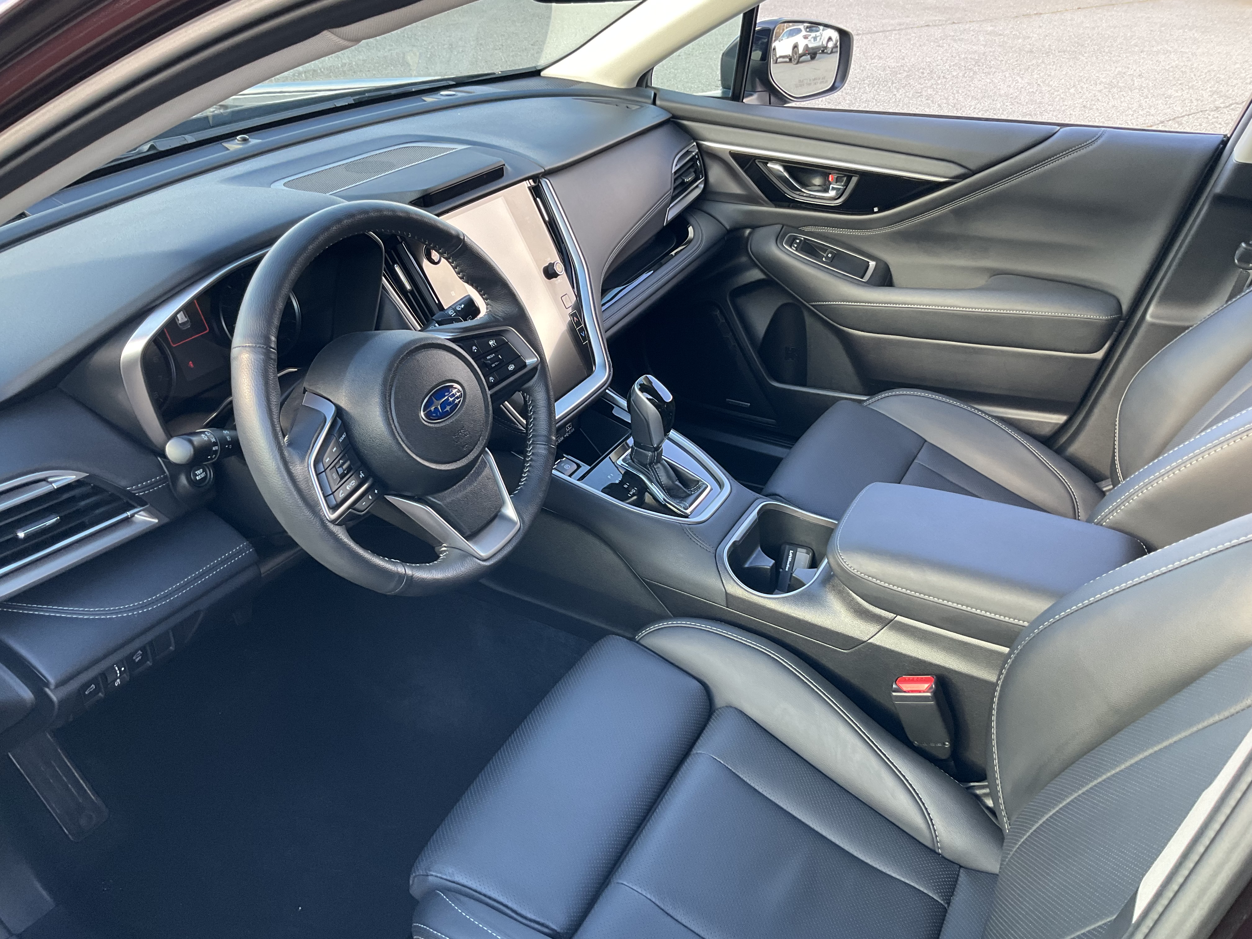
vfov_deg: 48.2
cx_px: 626
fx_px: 1049
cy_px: 470
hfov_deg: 61.7
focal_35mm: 29
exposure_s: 1/115
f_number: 1.8
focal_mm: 3
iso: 64
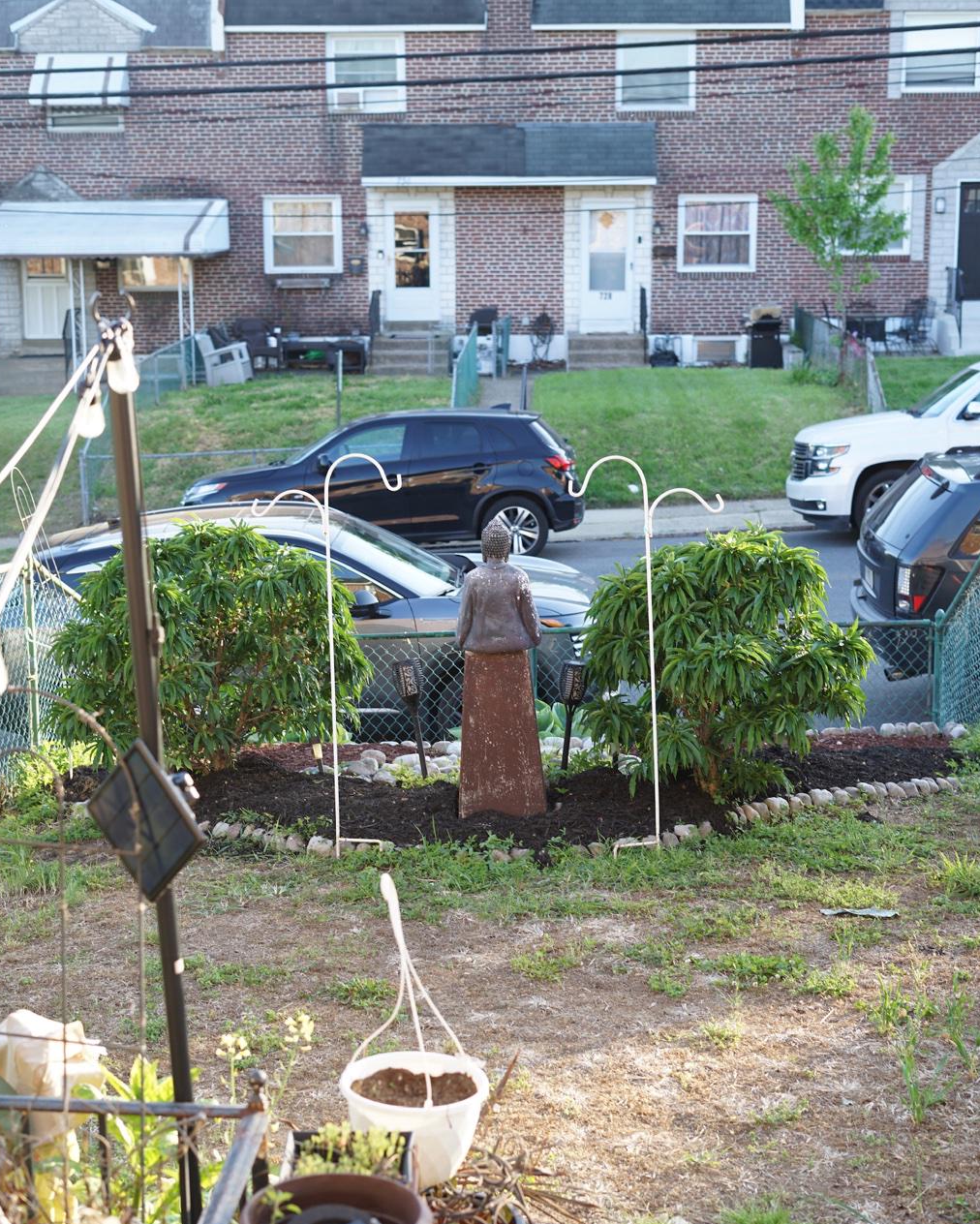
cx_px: 488
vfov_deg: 32.9
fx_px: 2066
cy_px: 743
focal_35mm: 57
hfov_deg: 26.7
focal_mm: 50
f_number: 4
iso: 100
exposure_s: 1/60
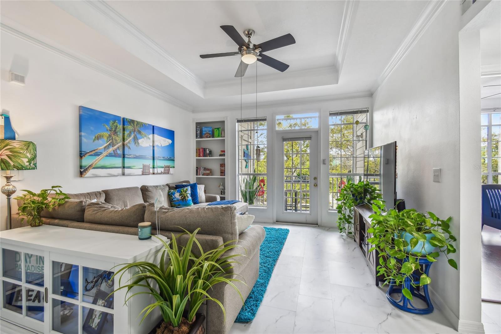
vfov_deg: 77.3
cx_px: 250
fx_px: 209
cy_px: 167
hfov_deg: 100.4
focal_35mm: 15
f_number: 7.1
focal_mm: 10
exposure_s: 1/15
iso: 100
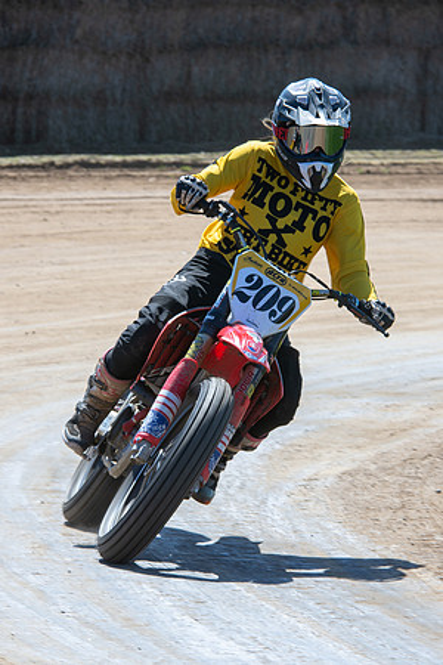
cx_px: 222
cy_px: 332
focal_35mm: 379
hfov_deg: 3.6
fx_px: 6988
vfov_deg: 5.4
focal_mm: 160
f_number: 8
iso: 125
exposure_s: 1/160
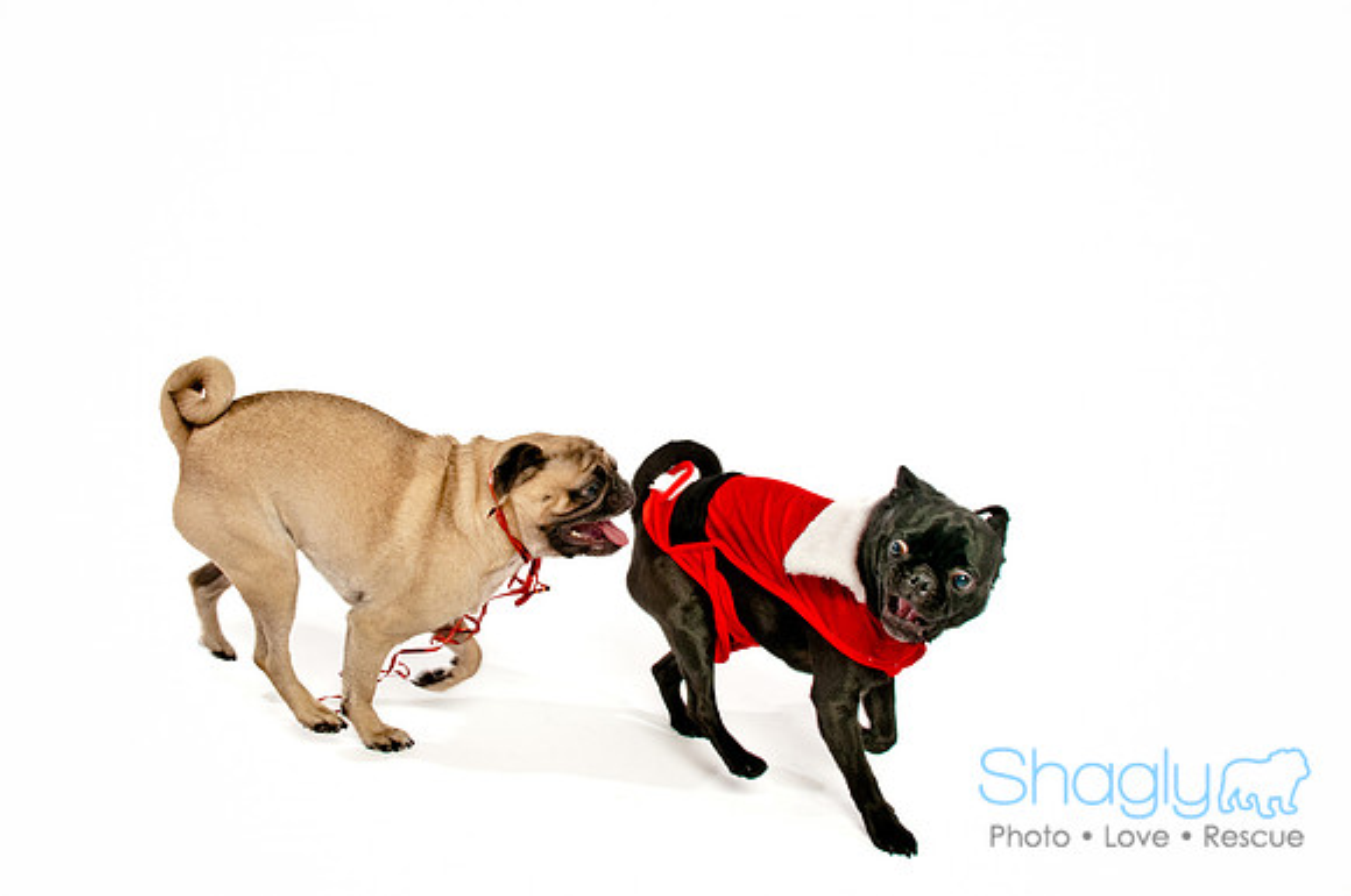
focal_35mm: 30
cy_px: 448
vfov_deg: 43.5
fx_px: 1124
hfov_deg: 62.0
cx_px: 676
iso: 200
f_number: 14
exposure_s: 1/250
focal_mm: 20
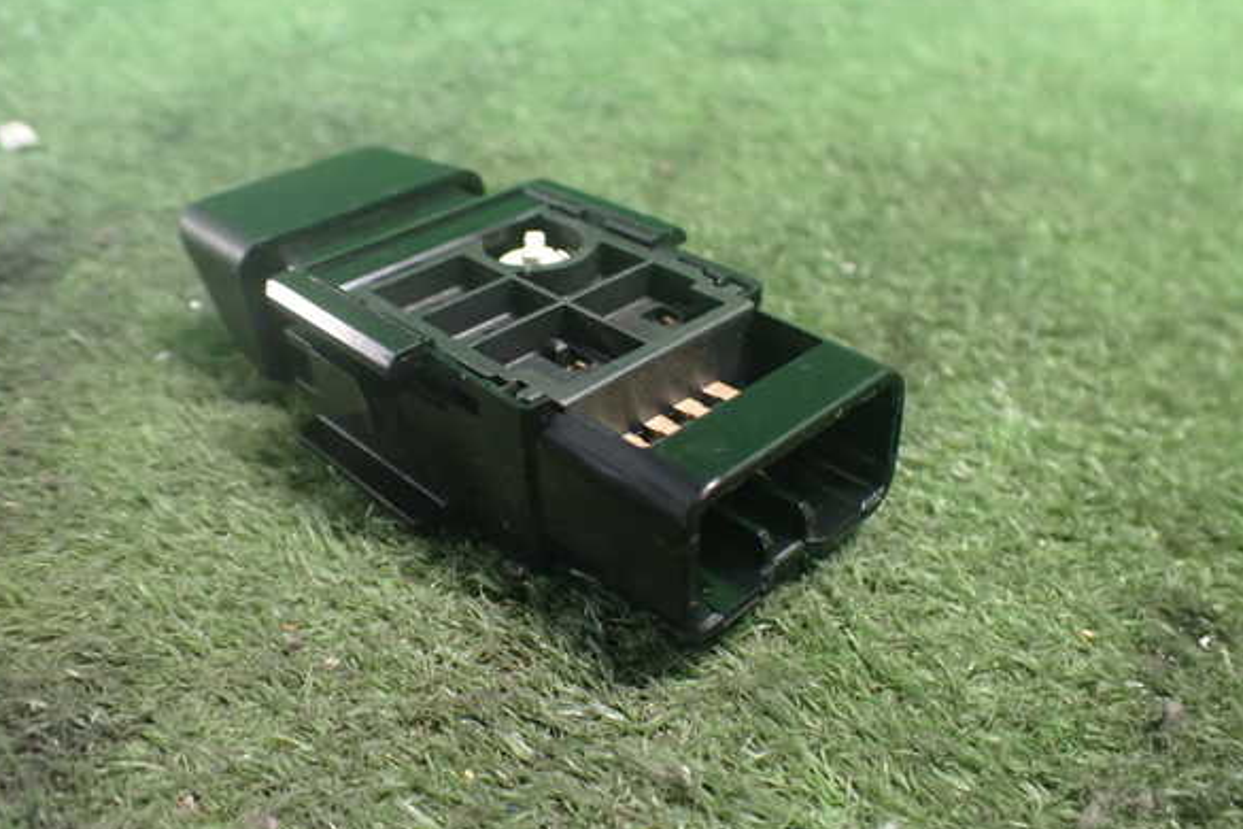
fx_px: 1105
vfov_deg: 41.1
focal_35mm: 32
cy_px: 417
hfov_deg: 58.7
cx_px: 610
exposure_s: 1/30
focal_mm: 5.4
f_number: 2.3
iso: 1000
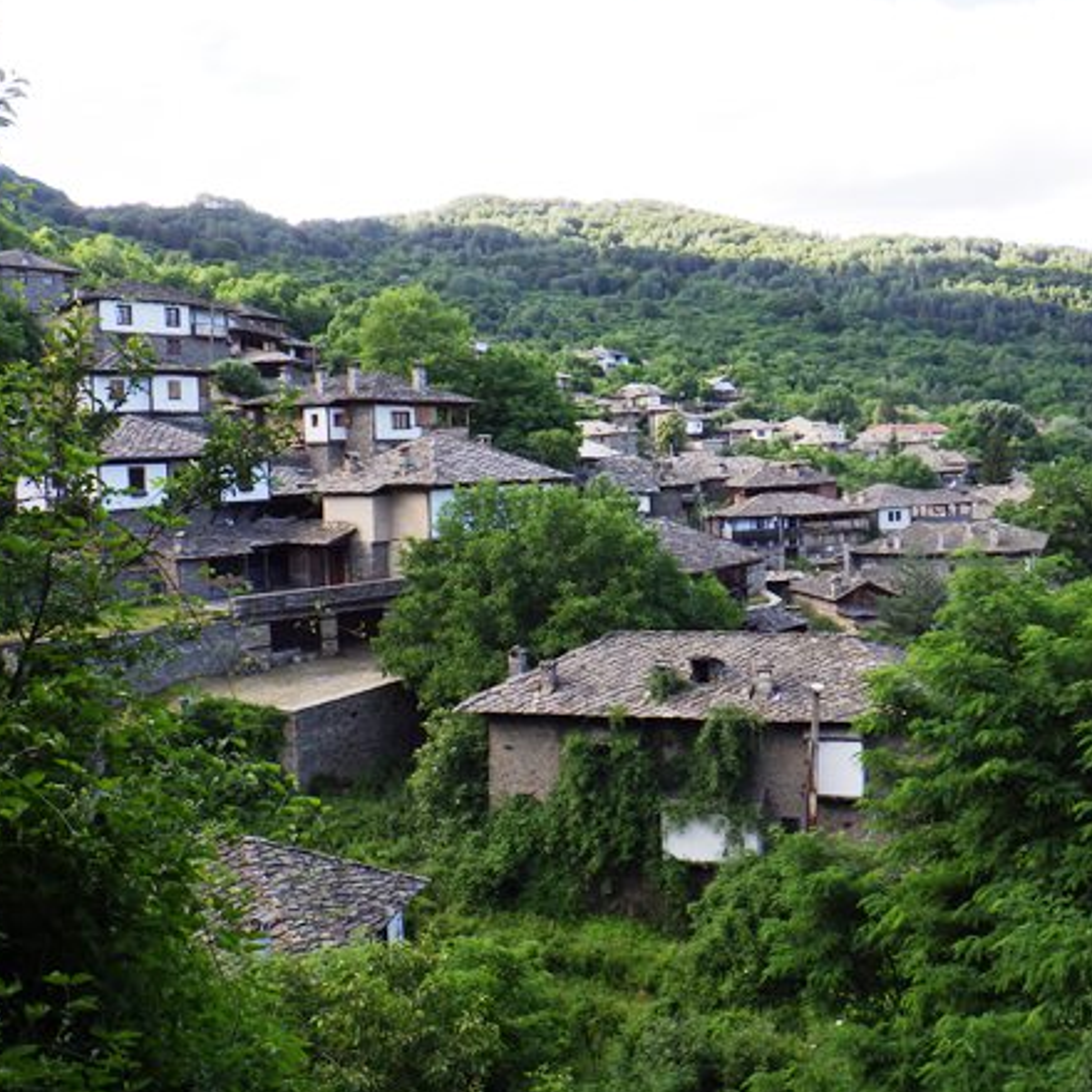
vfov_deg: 46.0
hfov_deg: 45.9
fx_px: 1285
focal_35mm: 36
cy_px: 516
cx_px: 638
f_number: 4.2
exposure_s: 1/320
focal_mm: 5
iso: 250
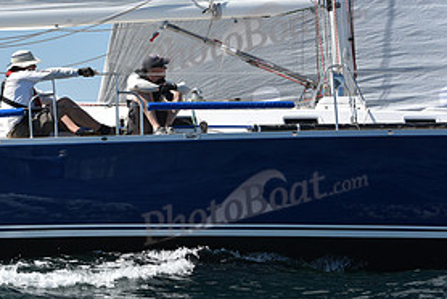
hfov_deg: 13.9
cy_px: 142
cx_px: 59
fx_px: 1815
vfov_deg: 9.4
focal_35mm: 146
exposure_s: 1/2000
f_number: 5.6
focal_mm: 70
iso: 250
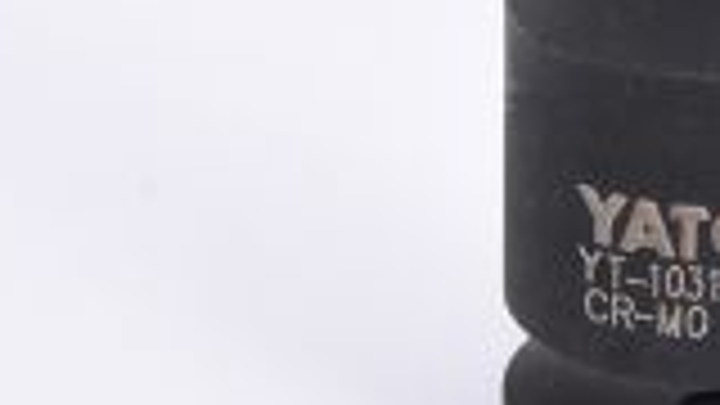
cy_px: -122
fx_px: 5136
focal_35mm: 269
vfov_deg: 4.5
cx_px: 740
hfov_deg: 8.0
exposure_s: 1/125
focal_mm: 50
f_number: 16
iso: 250
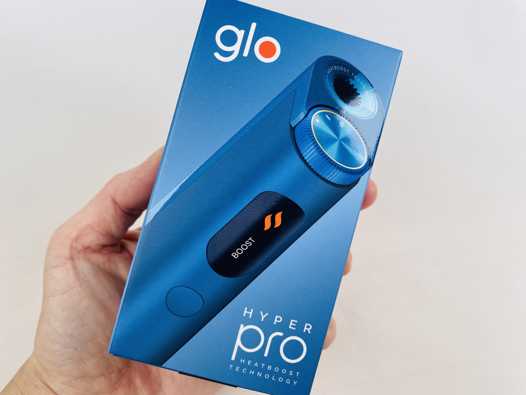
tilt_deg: -43.1
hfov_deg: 69.4
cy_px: 198
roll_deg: +3.1
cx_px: 263
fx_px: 380
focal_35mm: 25
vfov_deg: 54.9
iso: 32
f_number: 1.8
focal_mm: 4.25
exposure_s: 1/489
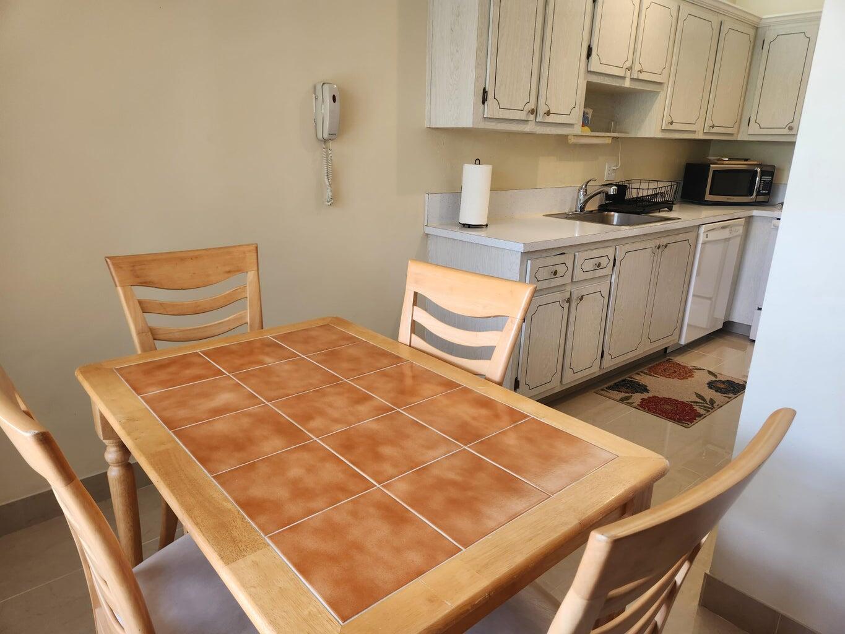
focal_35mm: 23
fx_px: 561
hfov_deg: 73.9
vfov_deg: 58.9
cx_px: 422
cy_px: 317
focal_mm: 5.4
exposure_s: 1/120
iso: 100
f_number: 1.8
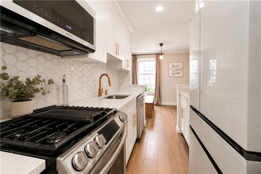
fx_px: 123
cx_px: 130
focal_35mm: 17
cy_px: 87
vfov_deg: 70.4
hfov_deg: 93.3
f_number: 6.4
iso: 2000
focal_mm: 11.1
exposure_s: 1/50
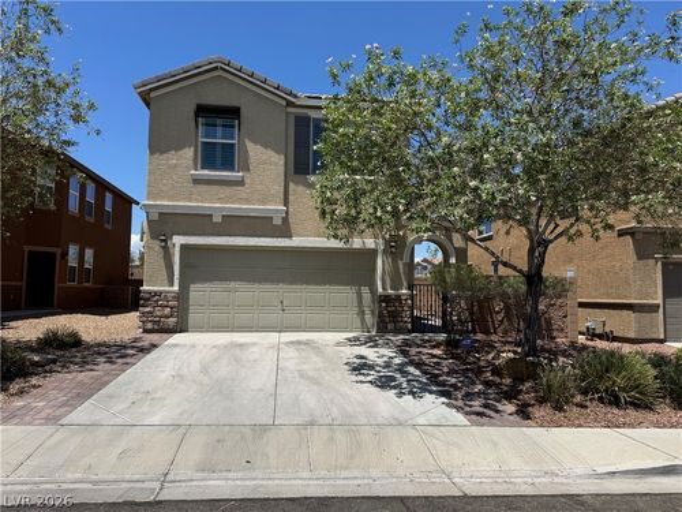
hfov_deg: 71.6
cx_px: 341
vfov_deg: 56.8
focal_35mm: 24
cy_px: 256
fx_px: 473
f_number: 1.78
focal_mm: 6.76
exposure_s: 1/6410
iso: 80
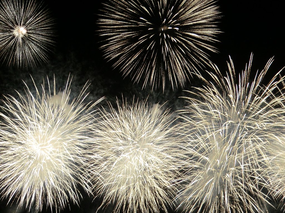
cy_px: 106
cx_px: 142
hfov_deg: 40.4
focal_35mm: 47
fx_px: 387
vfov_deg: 30.9
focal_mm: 8.4
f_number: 4
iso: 400
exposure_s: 1/5
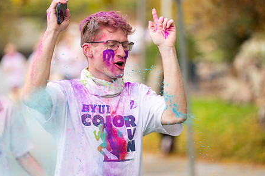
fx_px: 1443
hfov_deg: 10.5
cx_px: 114
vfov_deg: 7.0
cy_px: 94
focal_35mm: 196
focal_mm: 150
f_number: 2.8
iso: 320
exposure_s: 1/640
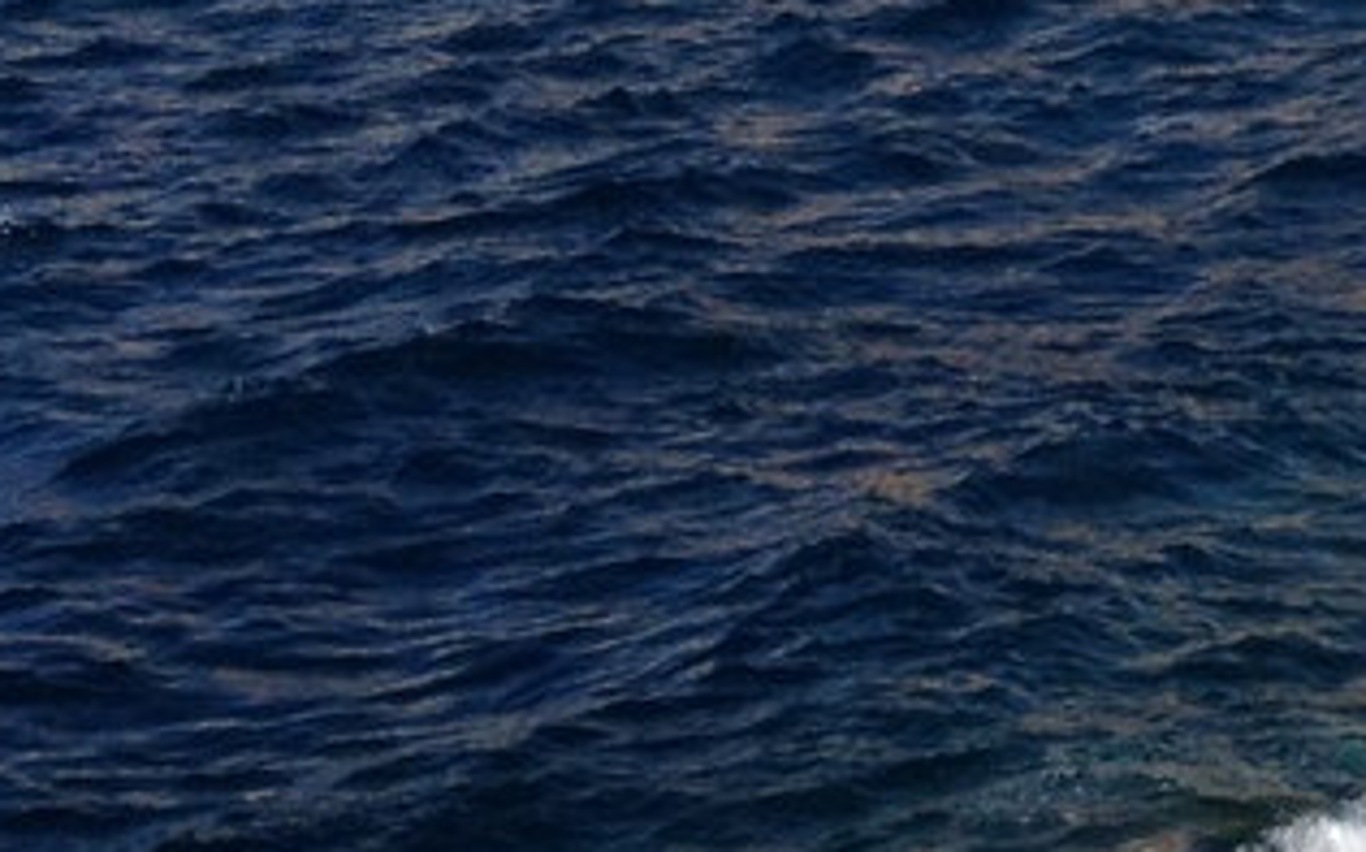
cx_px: 2684
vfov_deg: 6.6
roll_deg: -0.3
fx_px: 6994
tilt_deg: -0.4
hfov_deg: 10.3
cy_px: -1319
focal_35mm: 188
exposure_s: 1/2123
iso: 50
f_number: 2.4
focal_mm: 4.28
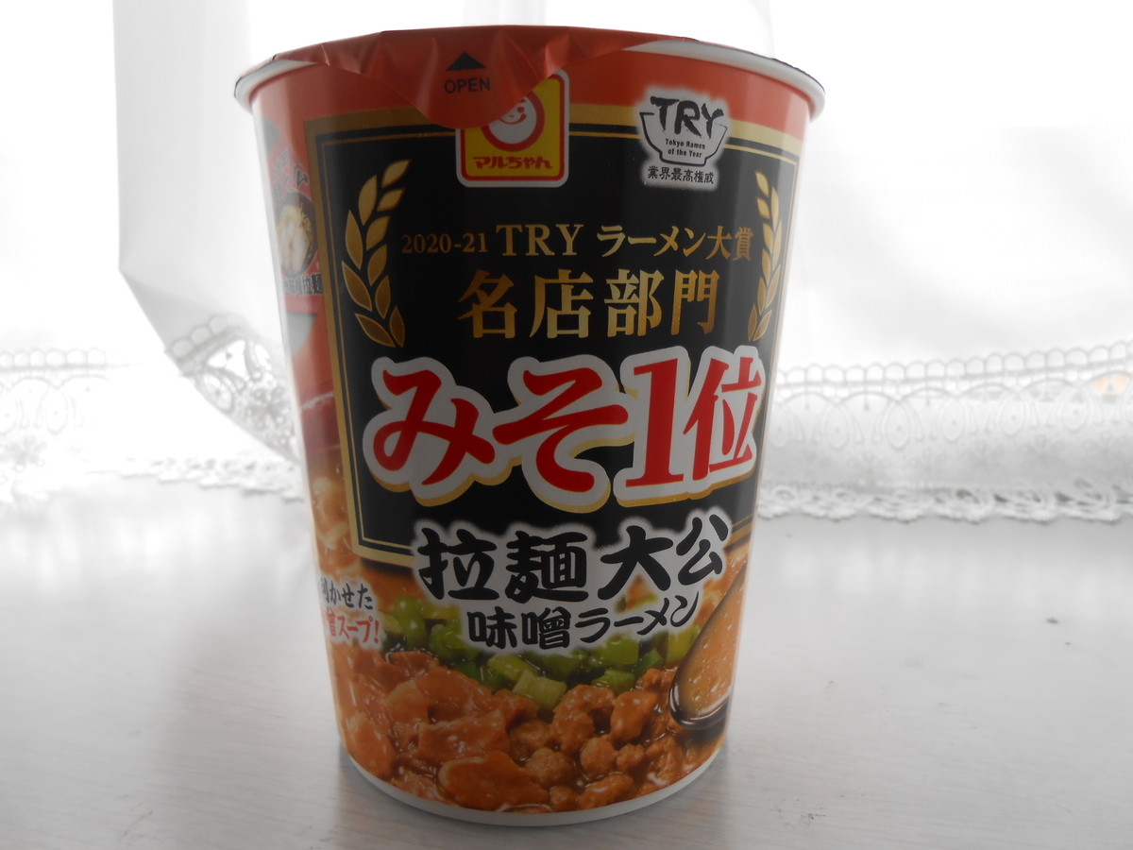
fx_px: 851
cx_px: 566
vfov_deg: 53.1
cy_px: 425
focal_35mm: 26
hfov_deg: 67.3
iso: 80
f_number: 3.5
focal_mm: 4.6
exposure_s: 1/50
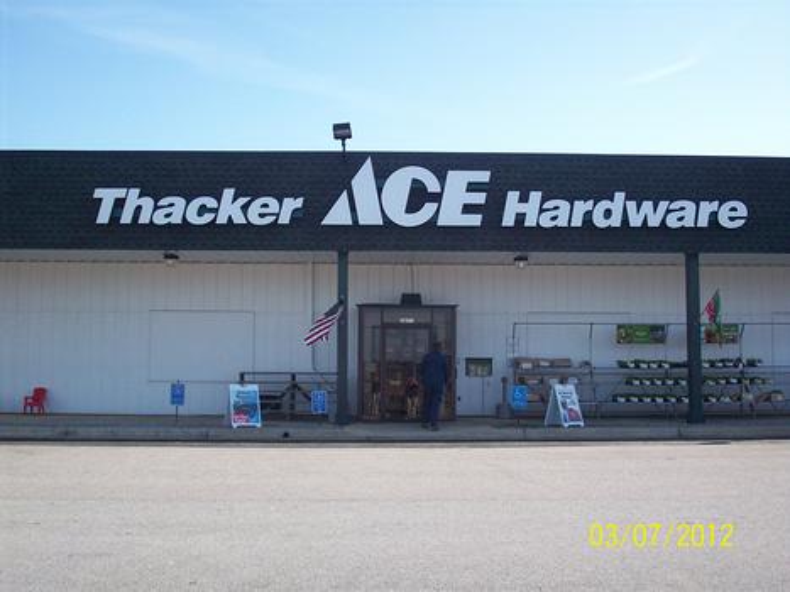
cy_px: 296
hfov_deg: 41.2
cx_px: 395
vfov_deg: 31.5
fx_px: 1050
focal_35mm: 46
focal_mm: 7.6
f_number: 6.3
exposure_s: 1/189
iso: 80
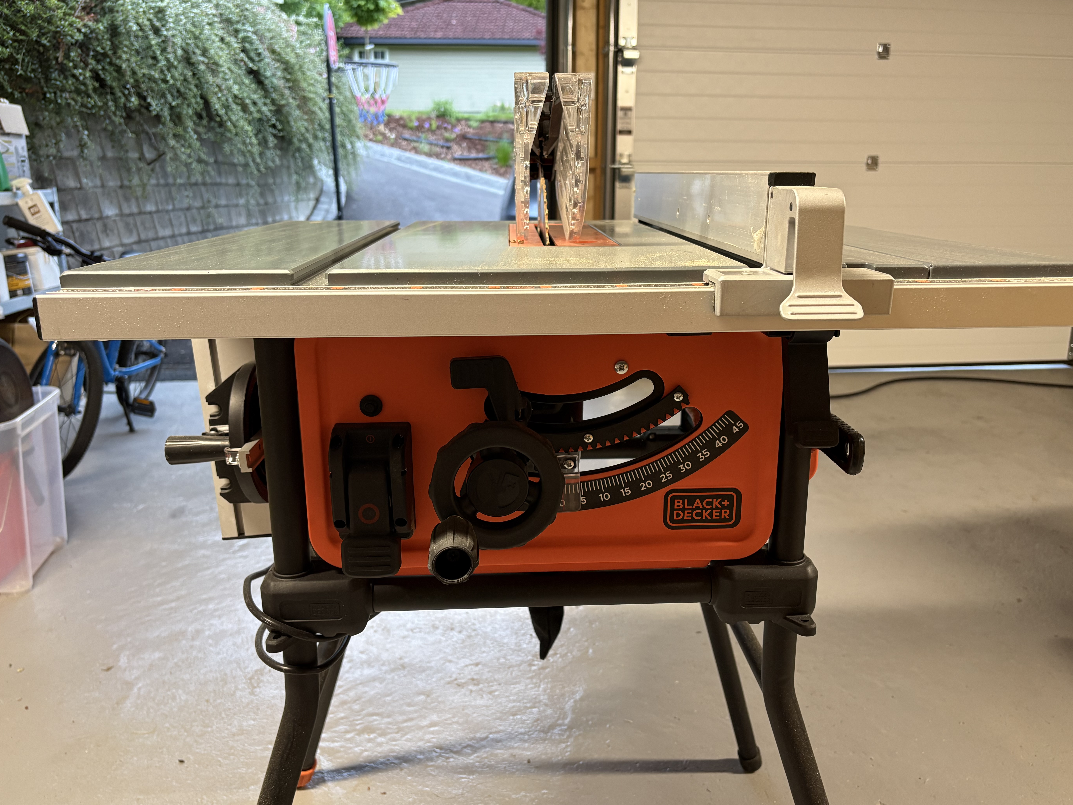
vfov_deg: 51.4
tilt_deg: -14.2
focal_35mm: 27
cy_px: 398
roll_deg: +0.1
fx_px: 837
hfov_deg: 65.3
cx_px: 555
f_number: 1.6
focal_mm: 5.96
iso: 200
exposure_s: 1/50
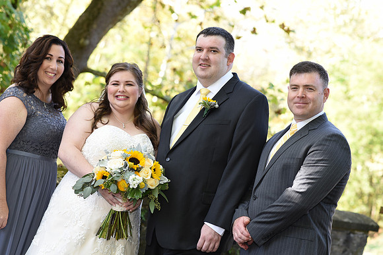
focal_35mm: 85
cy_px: 128
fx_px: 904
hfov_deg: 23.9
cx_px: 192
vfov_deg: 16.1
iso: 500
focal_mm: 85
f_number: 4
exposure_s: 1/200
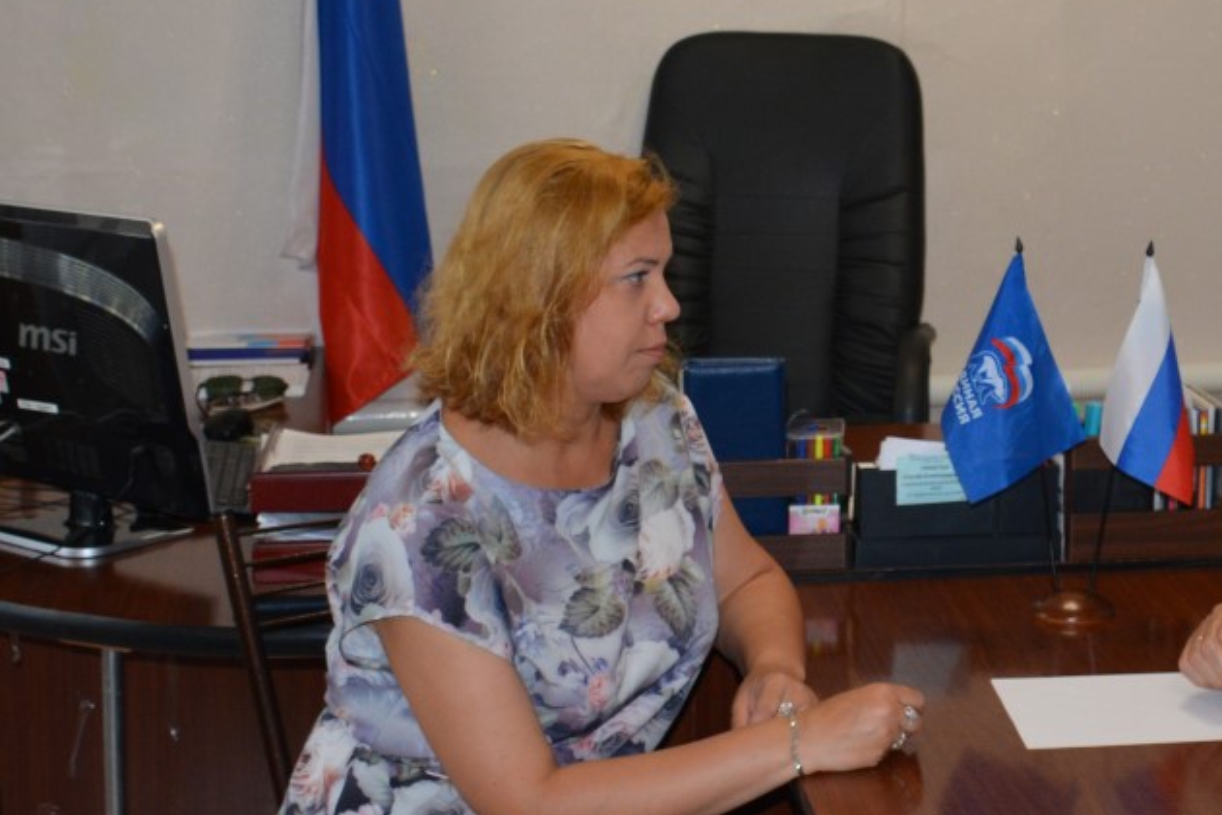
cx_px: 1042
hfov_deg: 25.7
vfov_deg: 17.5
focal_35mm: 77
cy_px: 91
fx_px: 2614
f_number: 3.5
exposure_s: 1/60
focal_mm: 20
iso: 560
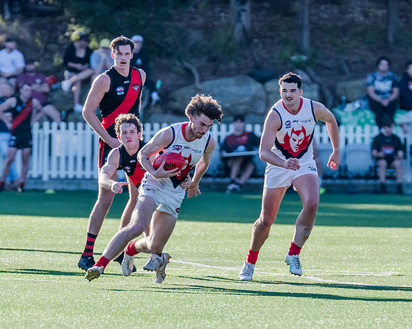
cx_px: 227
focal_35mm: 705
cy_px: 170
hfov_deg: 2.7
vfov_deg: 2.2
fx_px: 8595
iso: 800
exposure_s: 1/1600
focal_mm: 420
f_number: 6.3
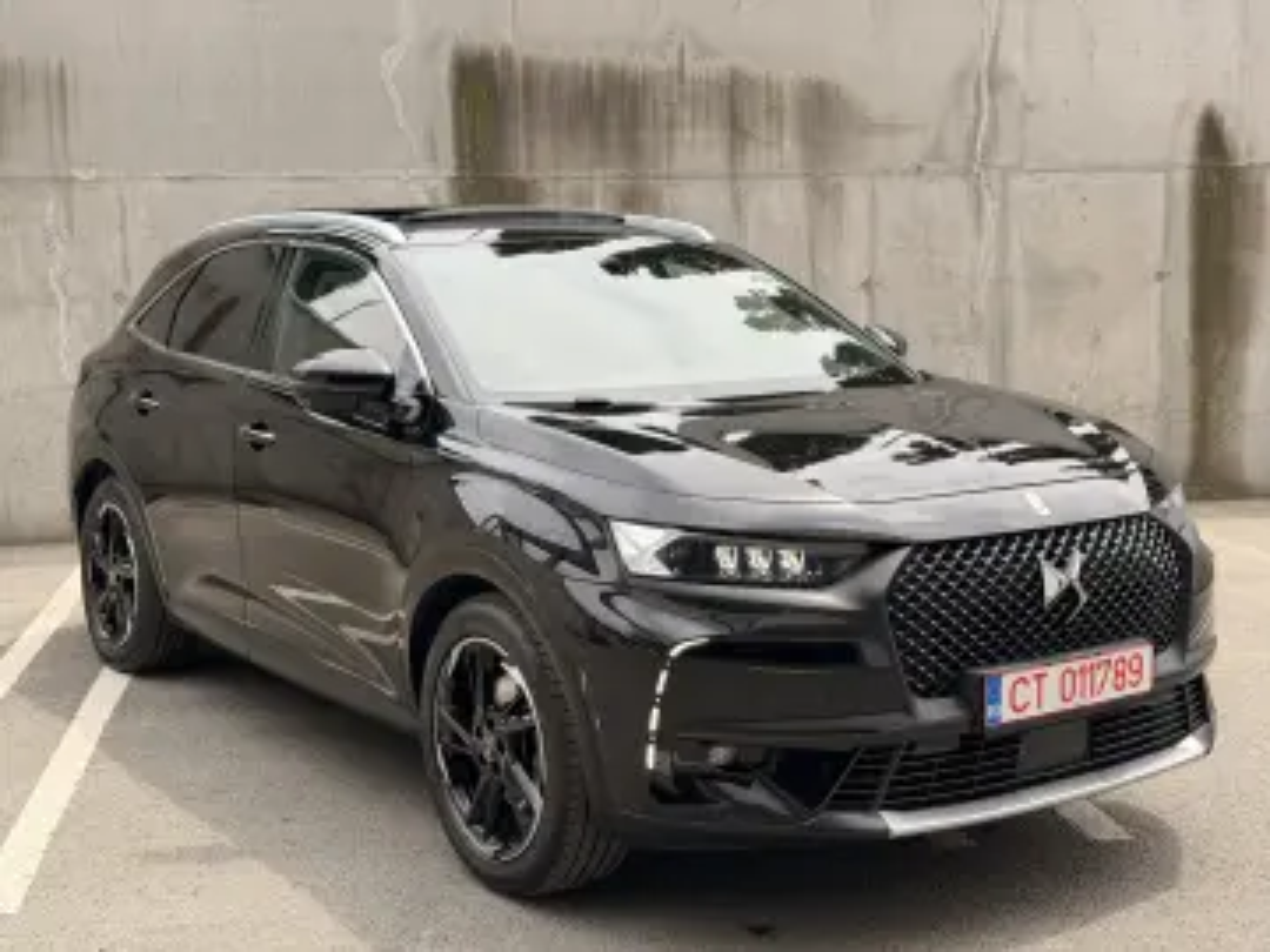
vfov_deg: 30.3
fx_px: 1761
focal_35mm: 48
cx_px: 635
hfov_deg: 39.7
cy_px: 476
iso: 80
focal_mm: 6.76
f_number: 1.78
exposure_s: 1/1980
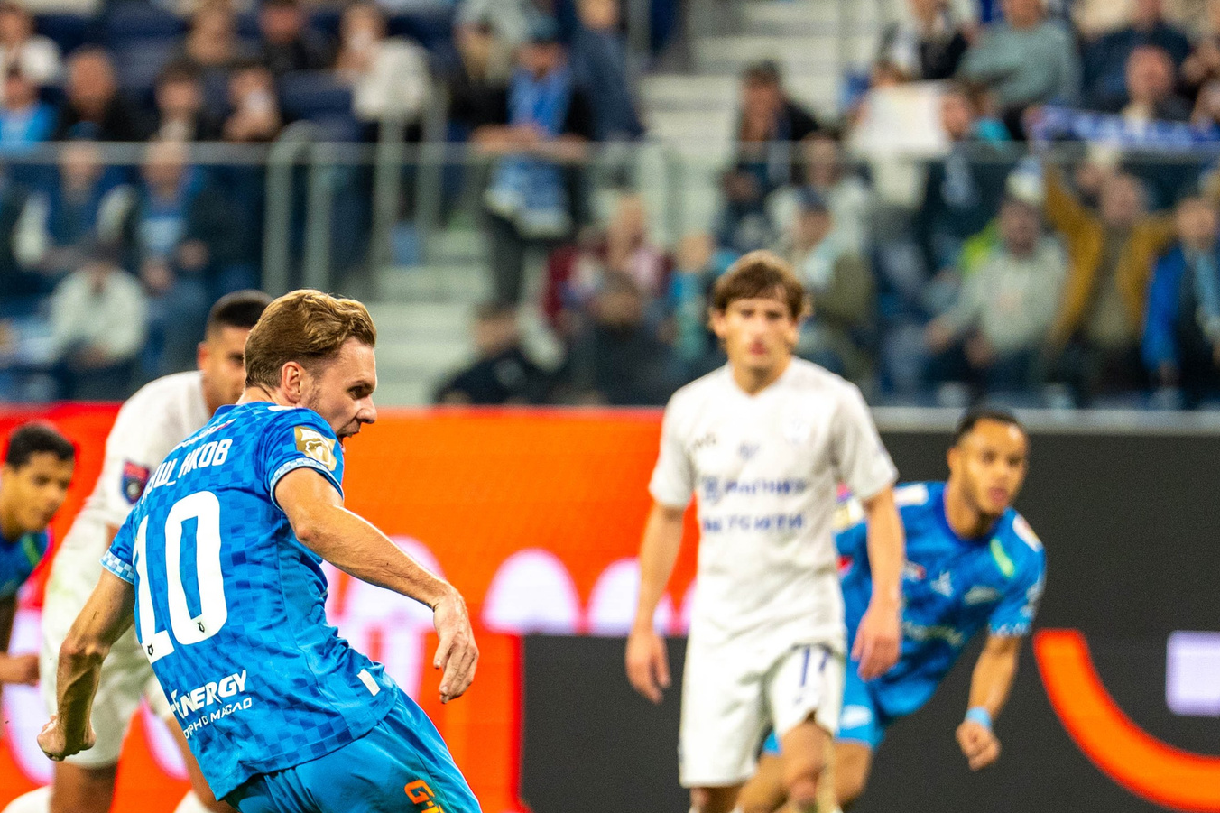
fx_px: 17619
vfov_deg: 2.6
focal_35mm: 520
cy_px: 633
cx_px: 392
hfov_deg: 4.0
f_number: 2.8
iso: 1000
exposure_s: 1/1000
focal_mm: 200
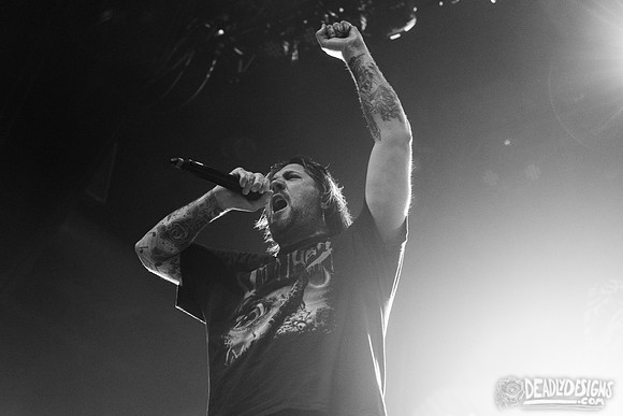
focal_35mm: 60
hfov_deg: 33.2
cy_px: 242
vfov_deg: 22.5
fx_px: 1045
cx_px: 312
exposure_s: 1/250
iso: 3200
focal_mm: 52
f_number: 3.5
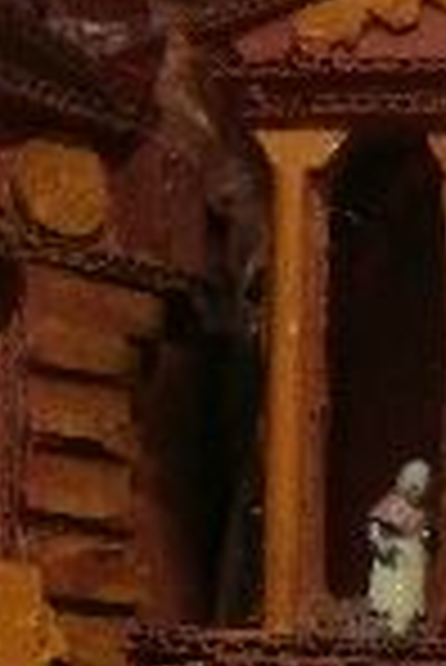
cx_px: 908
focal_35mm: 157
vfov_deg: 12.5
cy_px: 945
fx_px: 2911
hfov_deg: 8.3
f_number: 3.5
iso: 3200
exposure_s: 1/60
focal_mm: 11
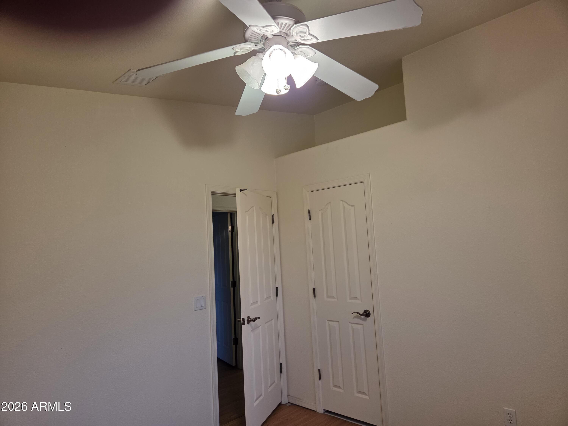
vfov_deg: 58.9
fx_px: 377
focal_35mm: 23
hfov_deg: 73.9
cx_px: 284
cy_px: 213
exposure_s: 1/120
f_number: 1.8
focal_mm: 5.4
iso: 160
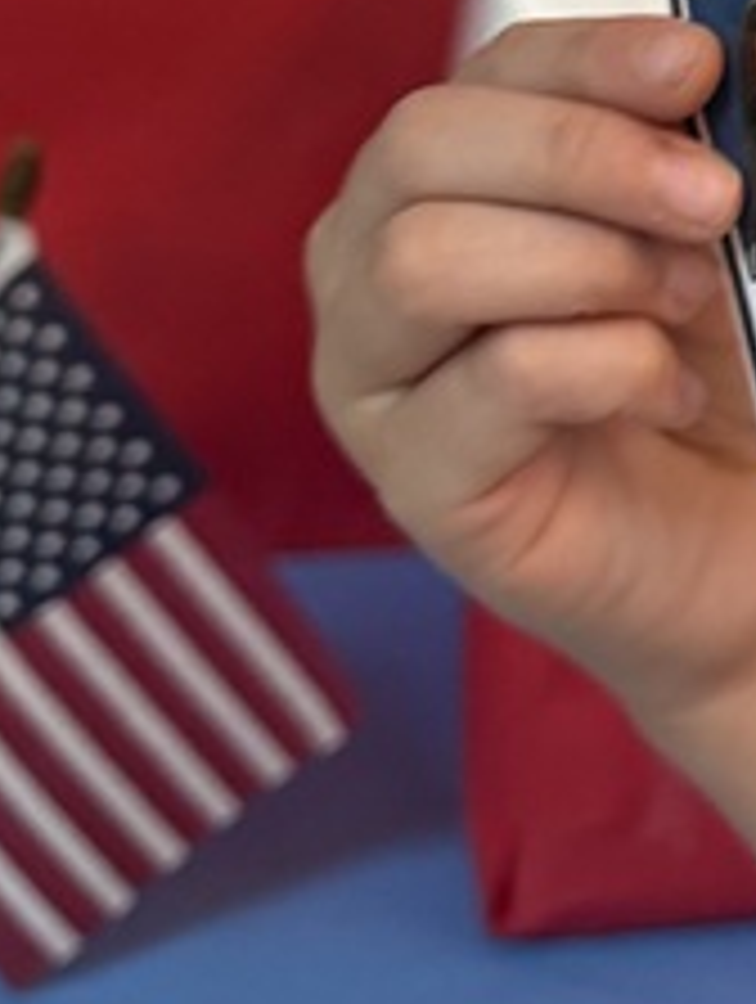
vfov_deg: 17.2
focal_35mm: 110
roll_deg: -2.2
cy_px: -144
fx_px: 3194
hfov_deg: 12.1
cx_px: 1472
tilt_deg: -7.7
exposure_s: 1/60
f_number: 1.78
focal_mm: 6.76
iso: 400
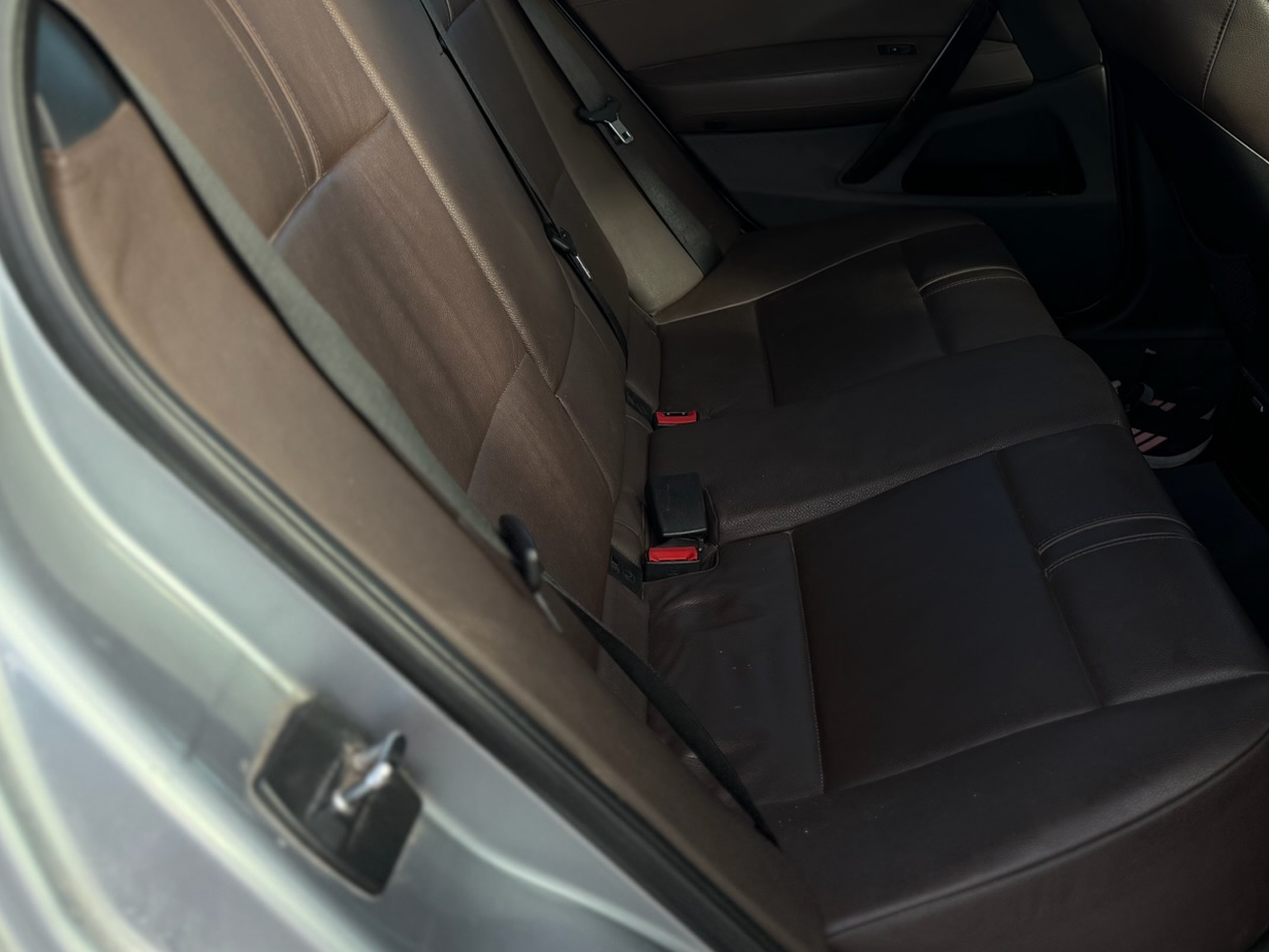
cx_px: 1050
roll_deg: -2.1
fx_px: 1467
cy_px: 359
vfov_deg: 35.8
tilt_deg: -23.4
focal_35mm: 40
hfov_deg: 44.1
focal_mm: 6.76
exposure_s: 1/372
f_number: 1.78
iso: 100
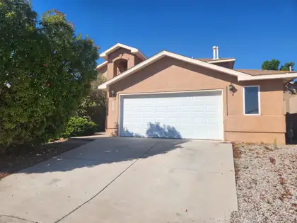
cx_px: 148
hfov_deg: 73.9
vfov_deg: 58.9
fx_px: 197
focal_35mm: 23
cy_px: 112
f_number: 1.8
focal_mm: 5.4
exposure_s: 1/2151
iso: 20
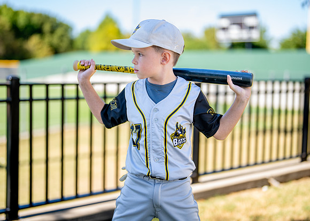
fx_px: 515
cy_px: 98
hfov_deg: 33.5
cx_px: 159
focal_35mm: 58
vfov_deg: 24.2
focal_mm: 50
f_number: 1.2
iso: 100
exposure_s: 1/1600
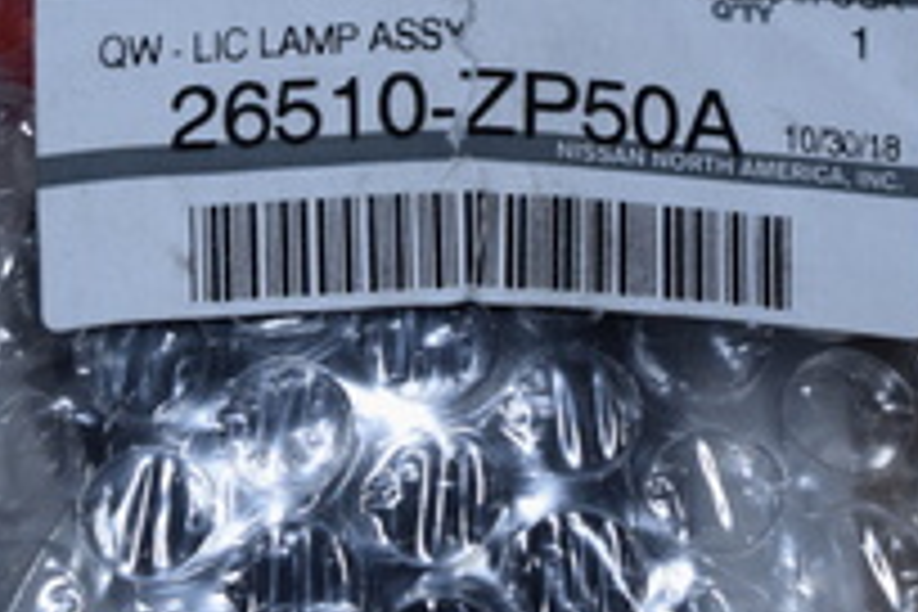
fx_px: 6593
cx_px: 468
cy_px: 52
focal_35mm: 259
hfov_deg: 8.0
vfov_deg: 5.3
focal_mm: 55
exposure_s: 1/125
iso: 1000
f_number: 5.6
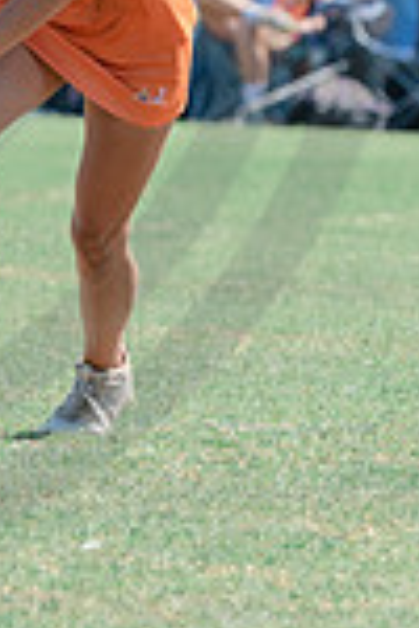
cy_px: -10
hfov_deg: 1.3
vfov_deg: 1.9
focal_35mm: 1096
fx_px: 19133
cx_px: -121
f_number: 4.5
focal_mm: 185
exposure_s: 1/1250
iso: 400
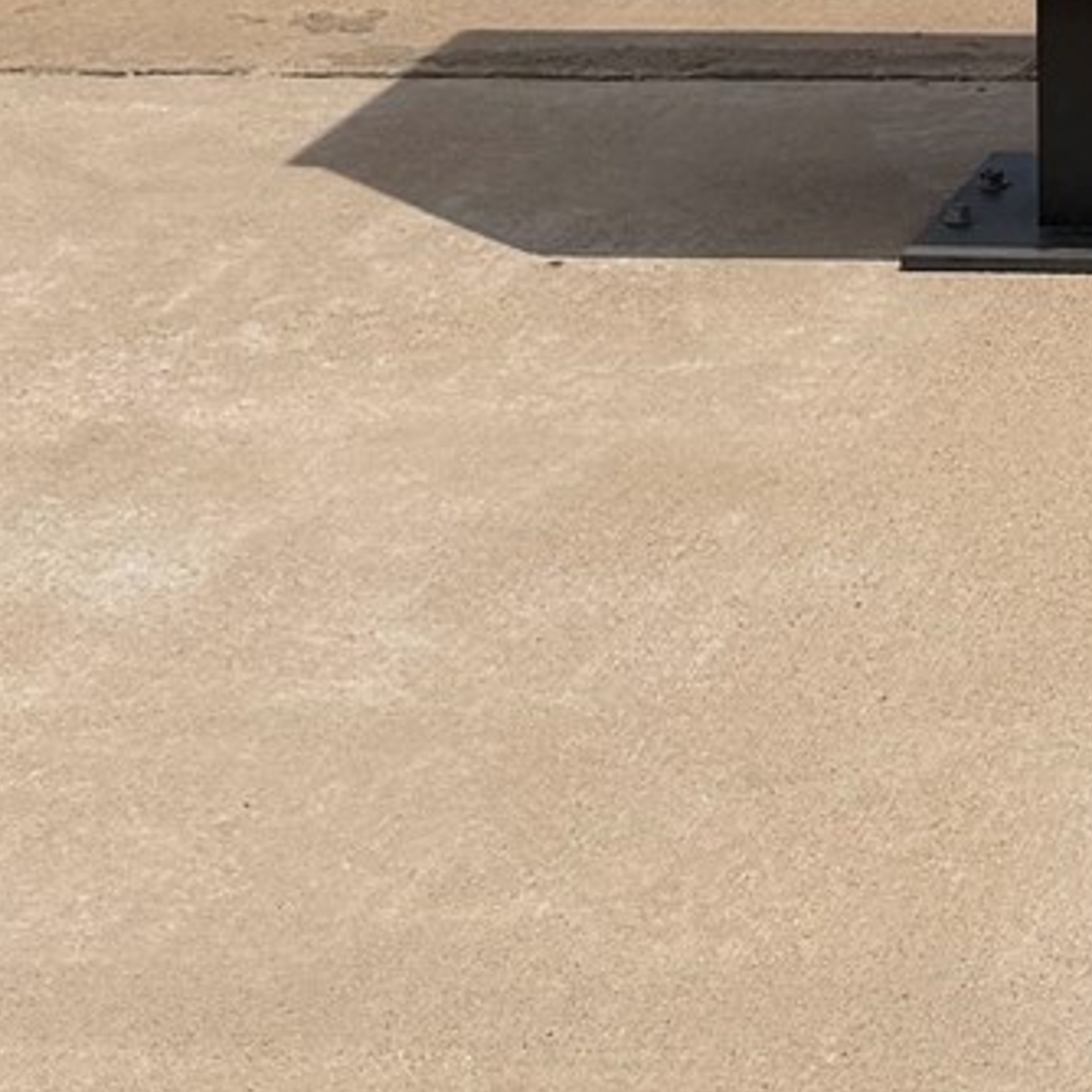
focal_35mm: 130
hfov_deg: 12.4
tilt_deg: -8.7
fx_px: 4640
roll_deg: -0.4
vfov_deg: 12.6
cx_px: 1922
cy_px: -624
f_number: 1.78
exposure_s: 1/9091
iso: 80
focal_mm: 6.76
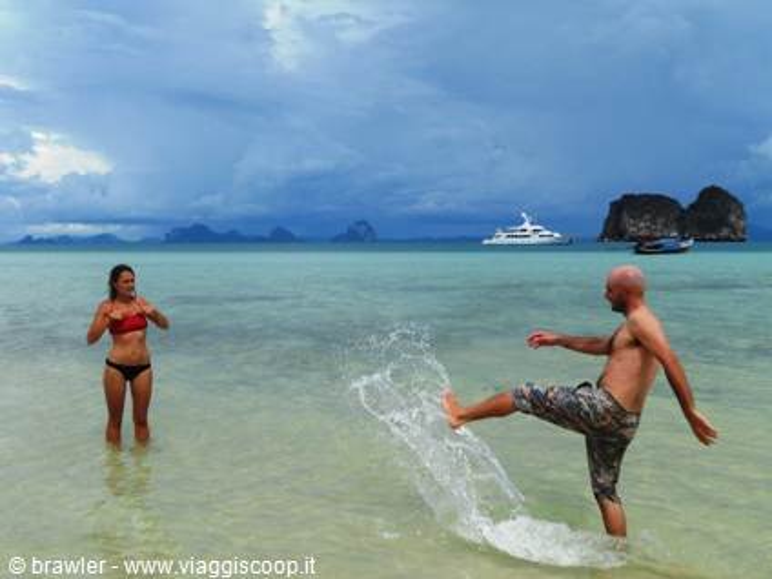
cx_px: 386
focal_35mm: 38
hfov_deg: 49.0
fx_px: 847
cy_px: 290
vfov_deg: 37.7
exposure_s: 1/1250
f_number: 3.9
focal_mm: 6.9
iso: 80
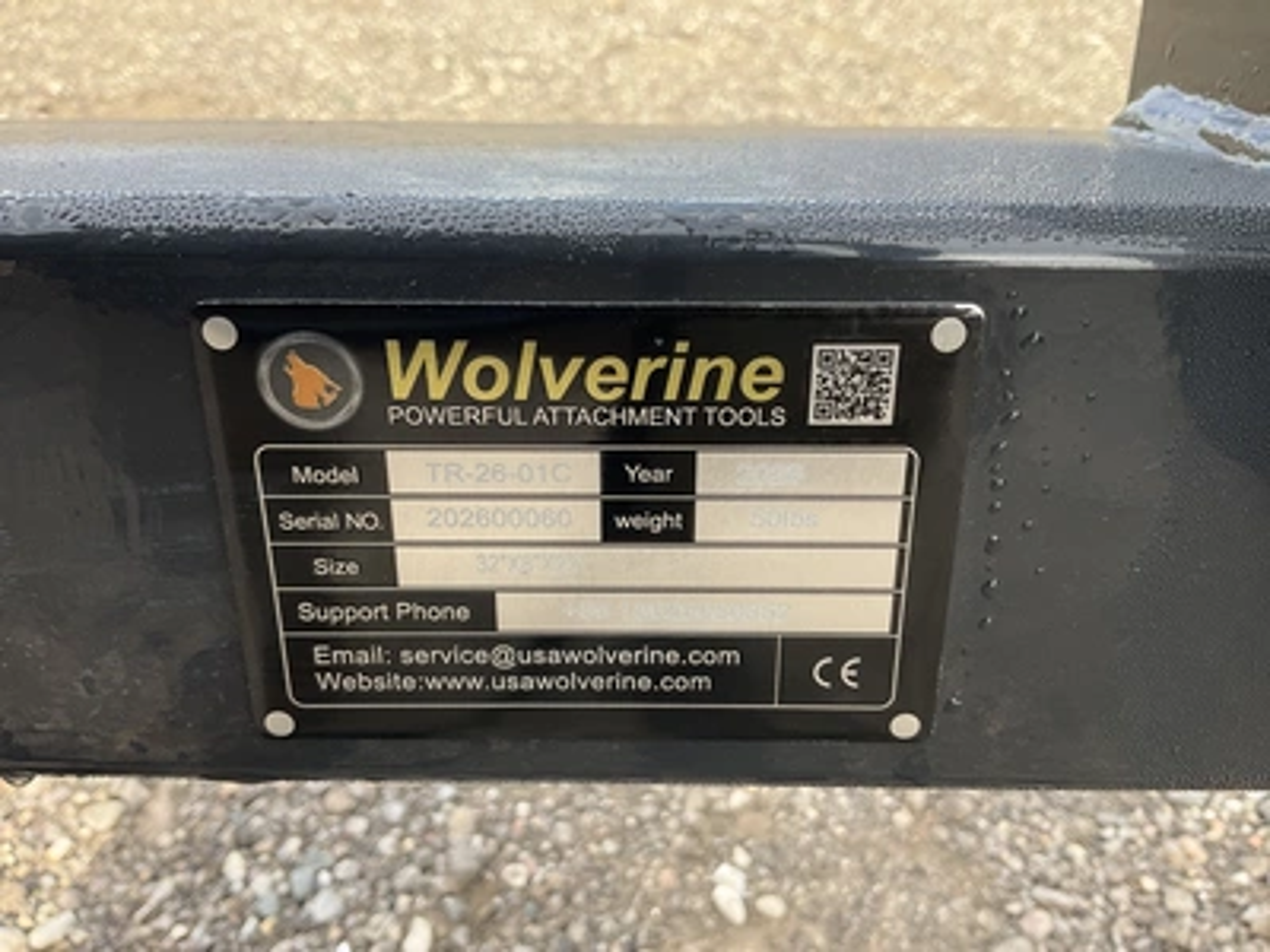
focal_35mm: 29
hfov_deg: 61.7
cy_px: 476
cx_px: 635
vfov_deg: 48.2
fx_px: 1064
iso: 20
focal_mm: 3
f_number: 1.8
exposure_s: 1/124
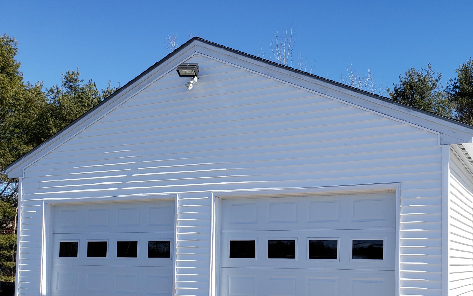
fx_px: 503
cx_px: 321
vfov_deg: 31.7
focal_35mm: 39
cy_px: 249
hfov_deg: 49.4
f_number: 2.4
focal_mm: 4.3
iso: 50
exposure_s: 1/1176
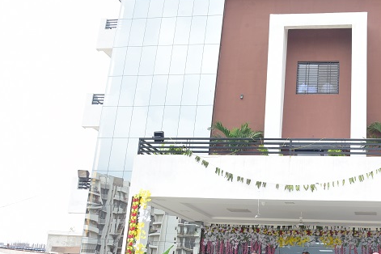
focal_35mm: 46
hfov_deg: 40.8
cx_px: 310
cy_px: 142
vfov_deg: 29.2
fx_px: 487
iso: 400
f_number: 14
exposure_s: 1/160
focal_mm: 24
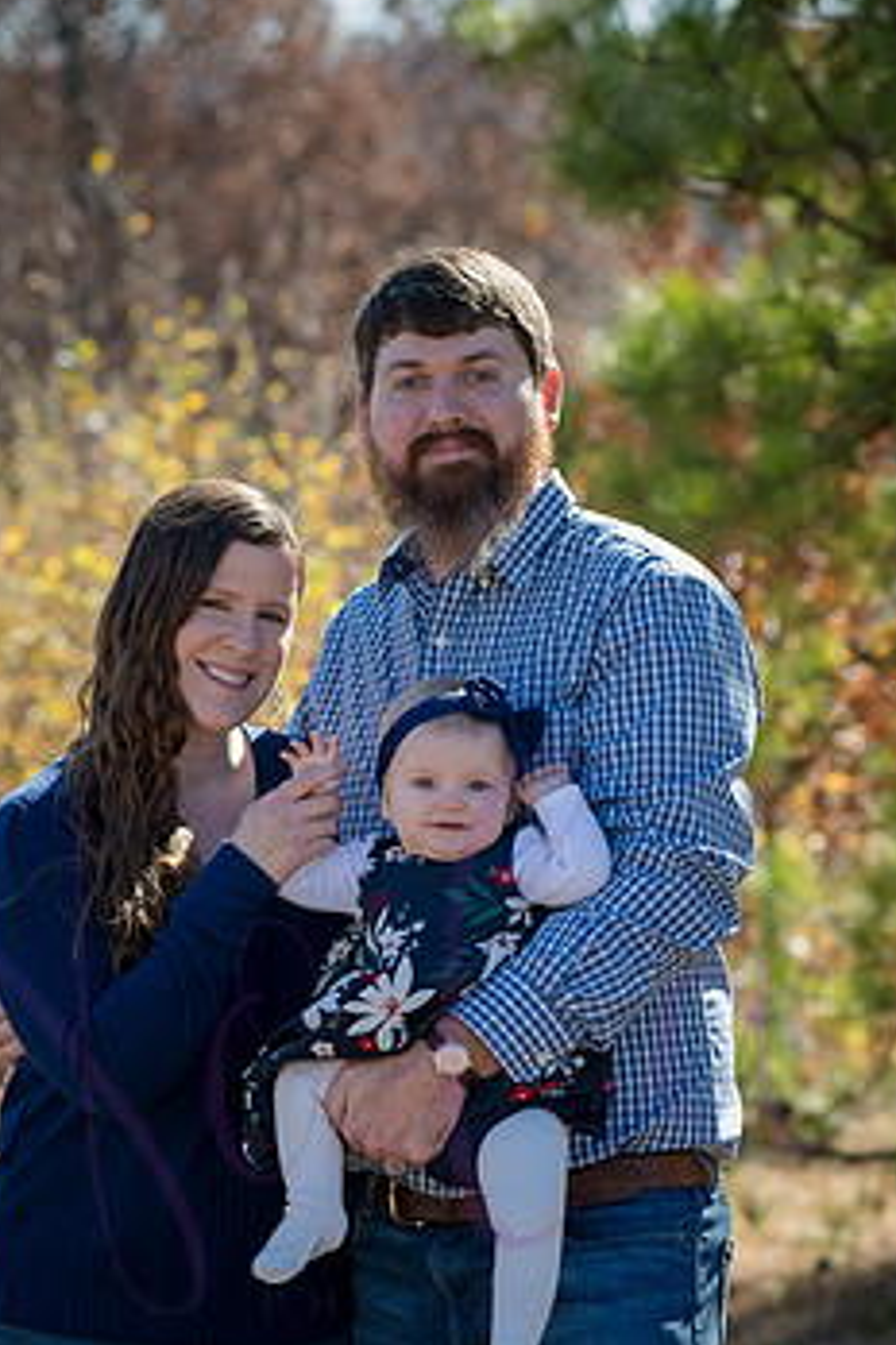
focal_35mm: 145
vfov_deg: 14.1
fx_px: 5413
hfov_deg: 9.5
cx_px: 363
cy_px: 808
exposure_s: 1/640
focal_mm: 112
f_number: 5
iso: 400
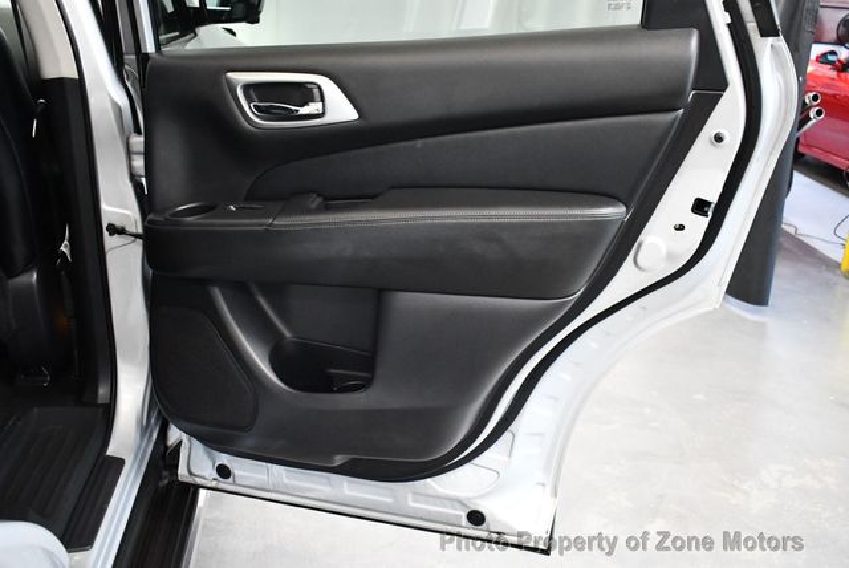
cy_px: 284
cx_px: 424
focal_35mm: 36
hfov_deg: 53.1
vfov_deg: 36.9
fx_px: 850
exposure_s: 1/80
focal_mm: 18
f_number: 3.5
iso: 3200
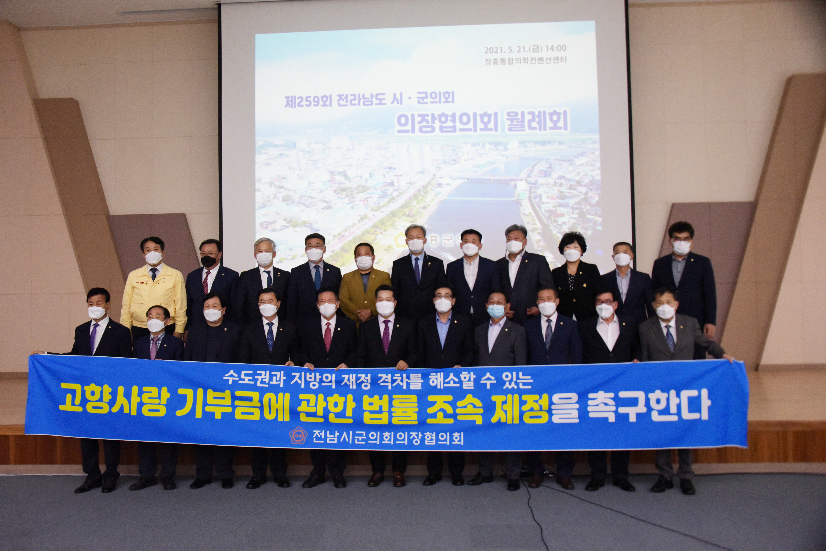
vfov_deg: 41.1
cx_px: 413
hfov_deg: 58.7
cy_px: 276
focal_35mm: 32
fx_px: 734
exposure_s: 1/500
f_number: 4
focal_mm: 32
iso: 3200
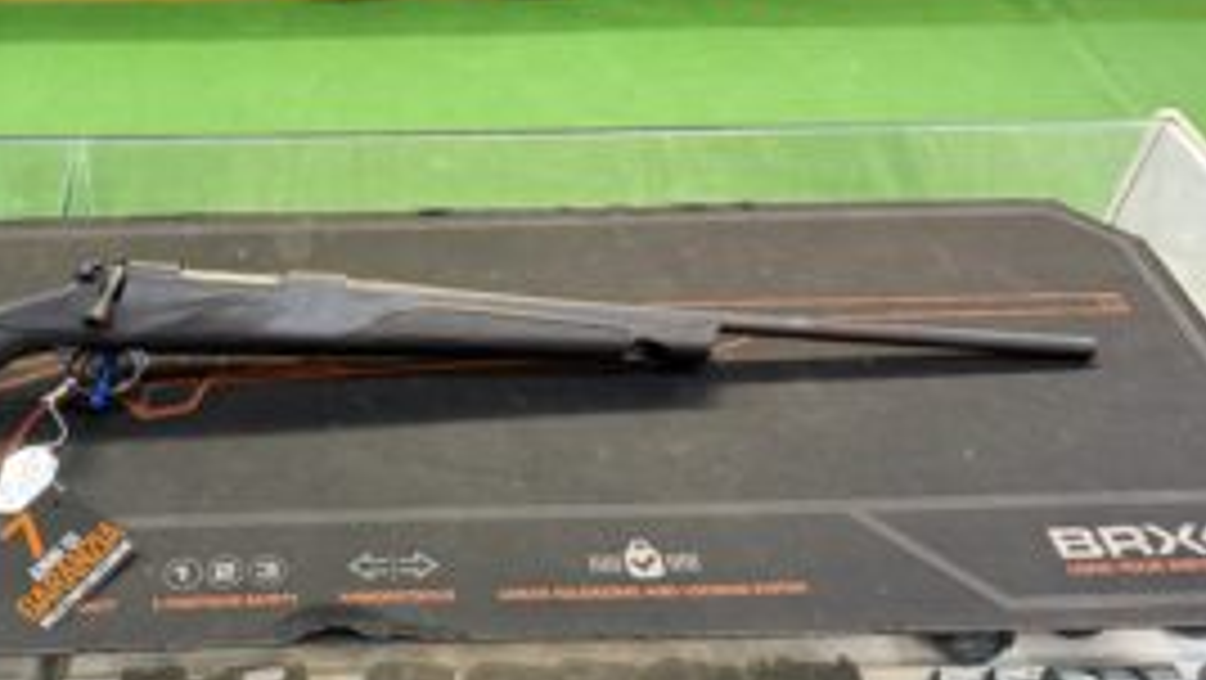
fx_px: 1248
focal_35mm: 39
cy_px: 261
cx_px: 310
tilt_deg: -41.1
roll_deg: -0.1
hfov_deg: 49.6
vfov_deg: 30.4
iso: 250
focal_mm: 6.76
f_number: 1.78
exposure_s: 1/50
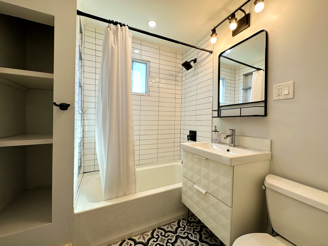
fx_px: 133
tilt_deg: -0.8
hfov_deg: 102.1
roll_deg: -0.5
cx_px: 164
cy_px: 123
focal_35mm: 14
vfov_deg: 85.7
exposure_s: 1/139
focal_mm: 2.22
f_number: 2.2
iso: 40
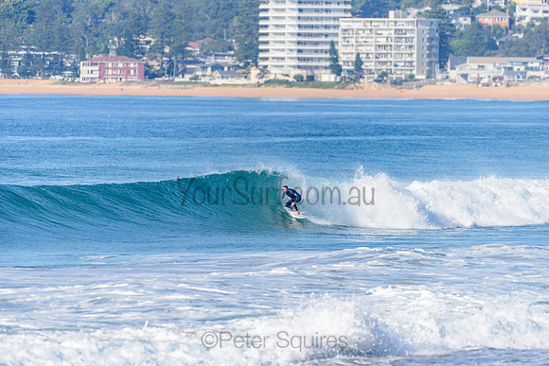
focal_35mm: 500
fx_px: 7626
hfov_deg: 4.1
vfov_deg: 2.8
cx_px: 274
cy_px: 183
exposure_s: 1/2000
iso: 180
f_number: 5.6
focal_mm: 500
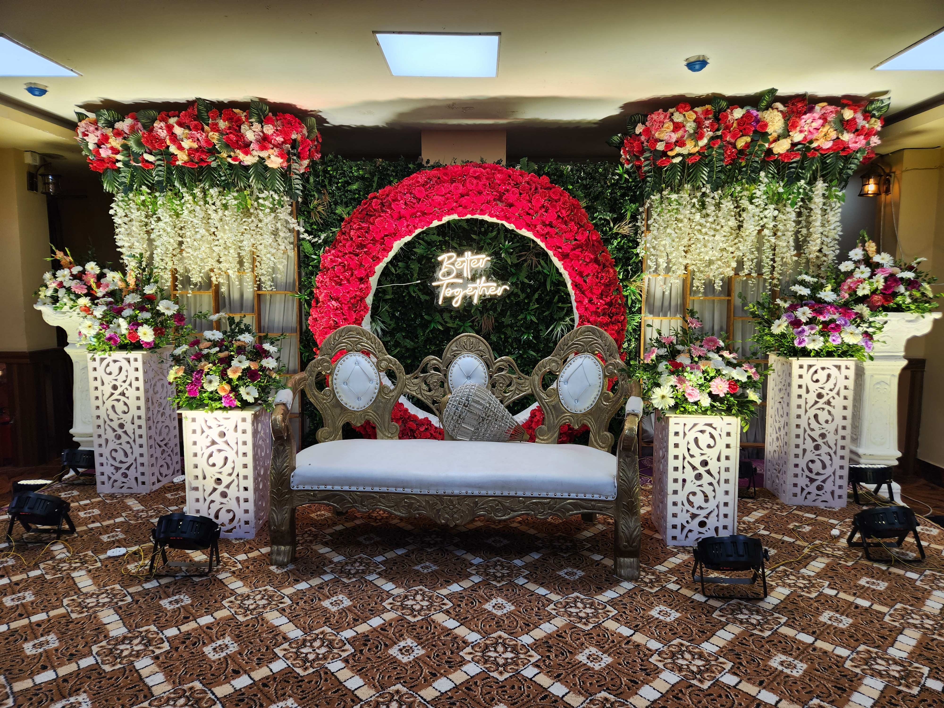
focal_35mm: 23
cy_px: 354
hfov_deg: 73.9
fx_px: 627
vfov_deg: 58.9
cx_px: 472
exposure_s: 1/100
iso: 40
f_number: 1.8
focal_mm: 5.4
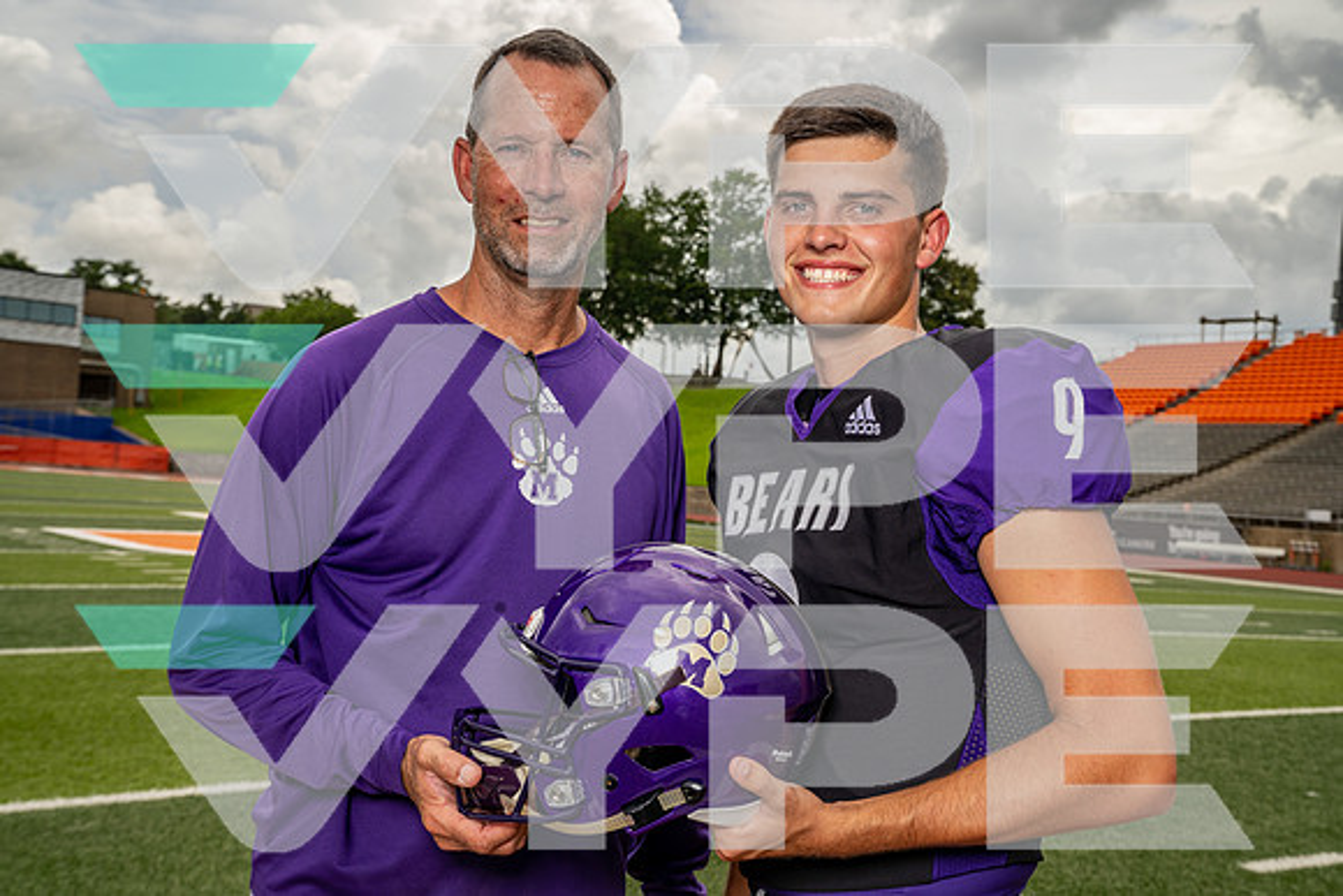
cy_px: 448
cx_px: 672
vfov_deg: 31.2
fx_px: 1604
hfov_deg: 45.4
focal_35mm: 43
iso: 100
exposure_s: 1/160
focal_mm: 43
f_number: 8
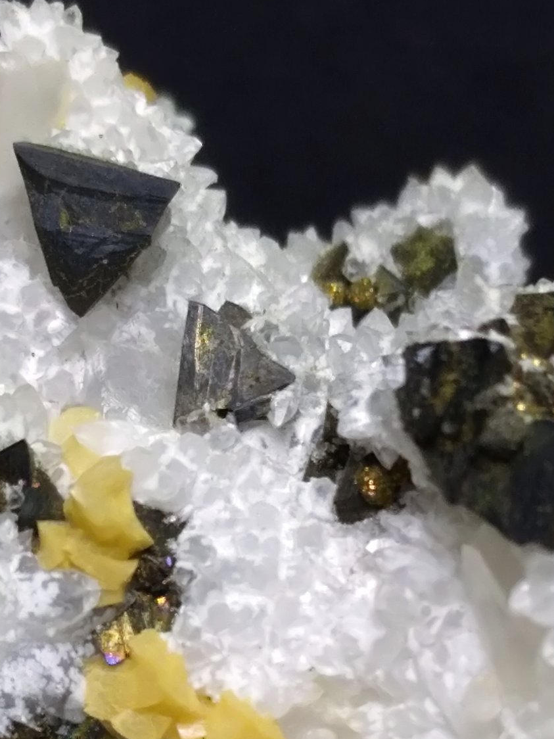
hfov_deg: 38.6
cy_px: 501
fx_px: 790
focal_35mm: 37
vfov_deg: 49.2
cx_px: 311
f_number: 2
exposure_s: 1/157
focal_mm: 3.54
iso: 100
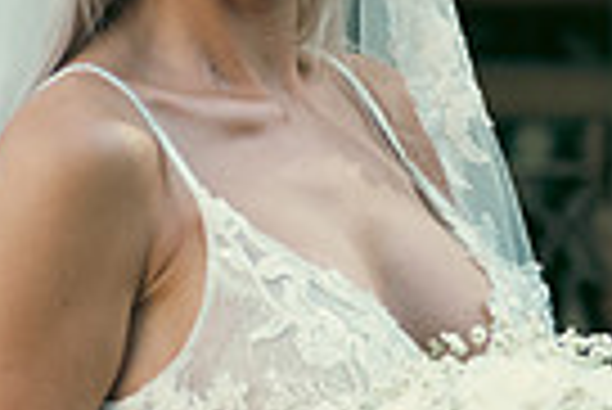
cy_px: 133
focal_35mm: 340
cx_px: 562
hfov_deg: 6.0
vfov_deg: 4.1
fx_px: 5786
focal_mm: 80
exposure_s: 1/200
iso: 160
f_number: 3.5
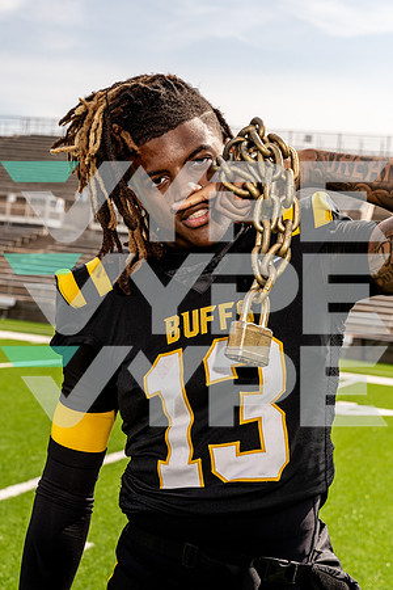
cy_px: 295
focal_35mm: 65
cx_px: 196
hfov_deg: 20.9
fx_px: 1064
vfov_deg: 31.0
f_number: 8
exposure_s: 1/250
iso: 100
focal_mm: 65
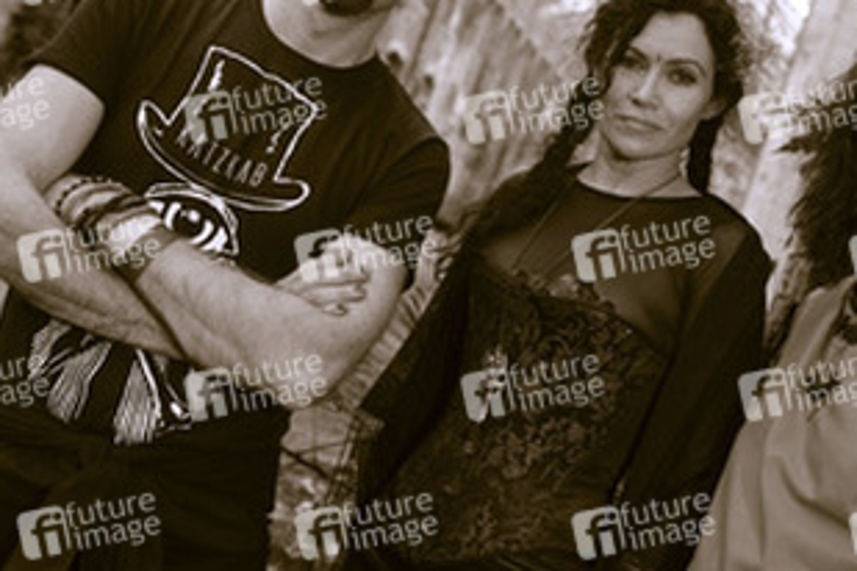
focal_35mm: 51
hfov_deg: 38.5
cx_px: 569
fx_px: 1214
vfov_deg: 26.3
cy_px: 180
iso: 640
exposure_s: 1/50
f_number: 4
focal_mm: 35
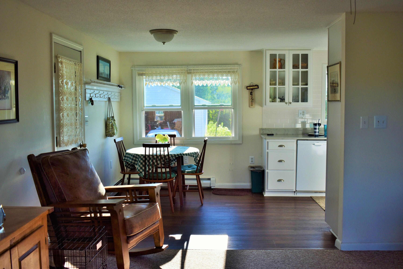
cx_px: 202
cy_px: 134
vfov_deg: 36.9
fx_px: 403
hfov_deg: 53.1
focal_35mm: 36
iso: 200
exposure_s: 1/400
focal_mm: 24
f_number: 3.8
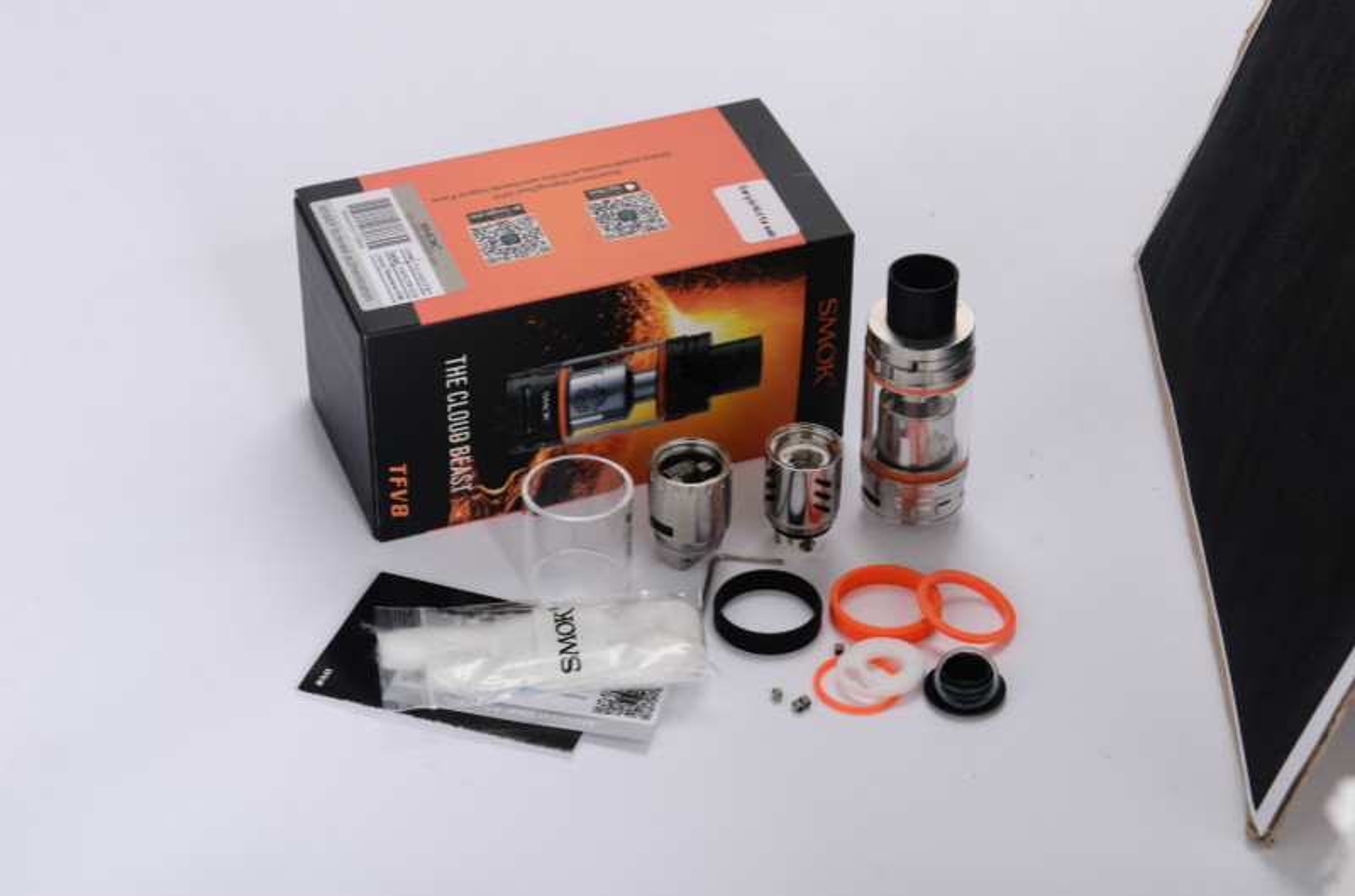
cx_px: 678
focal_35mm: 87
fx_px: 3266
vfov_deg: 15.6
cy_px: 448
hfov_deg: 23.4
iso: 100
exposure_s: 1/125
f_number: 13
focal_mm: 58
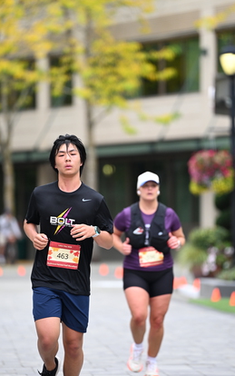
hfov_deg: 4.8
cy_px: 194
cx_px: 110
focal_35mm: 271
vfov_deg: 7.7
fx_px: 2775
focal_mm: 200
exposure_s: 1/1600
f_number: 2.8
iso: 640
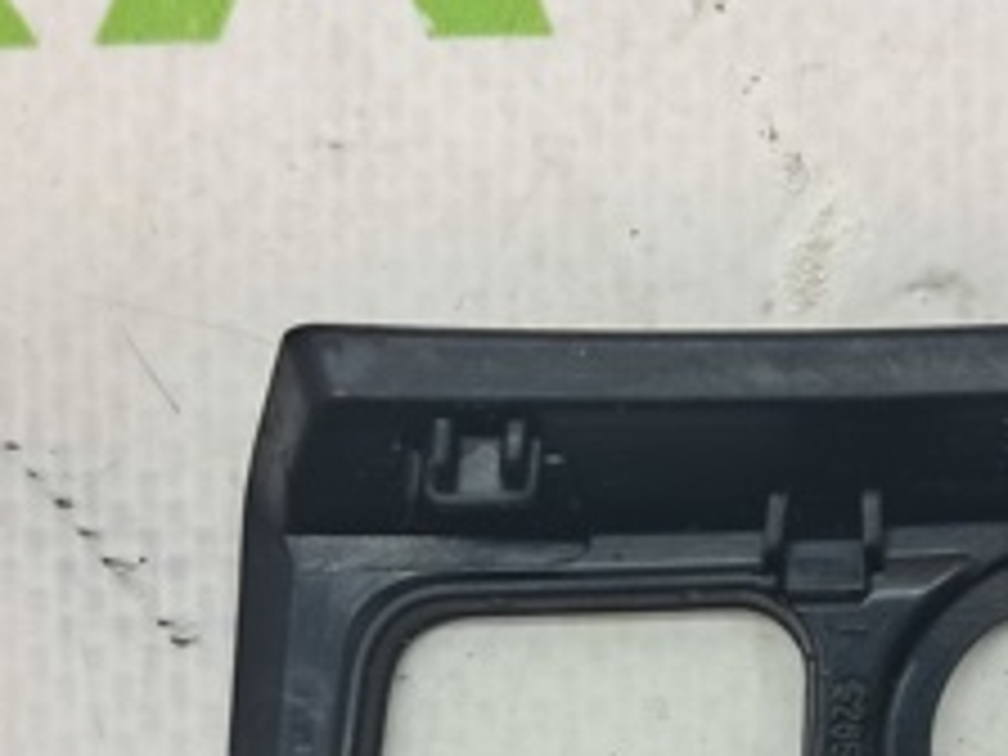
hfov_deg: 25.2
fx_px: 2242
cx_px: 675
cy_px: 808
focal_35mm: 77
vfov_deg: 18.5
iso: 50
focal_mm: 4
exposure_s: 1/50
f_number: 1.8
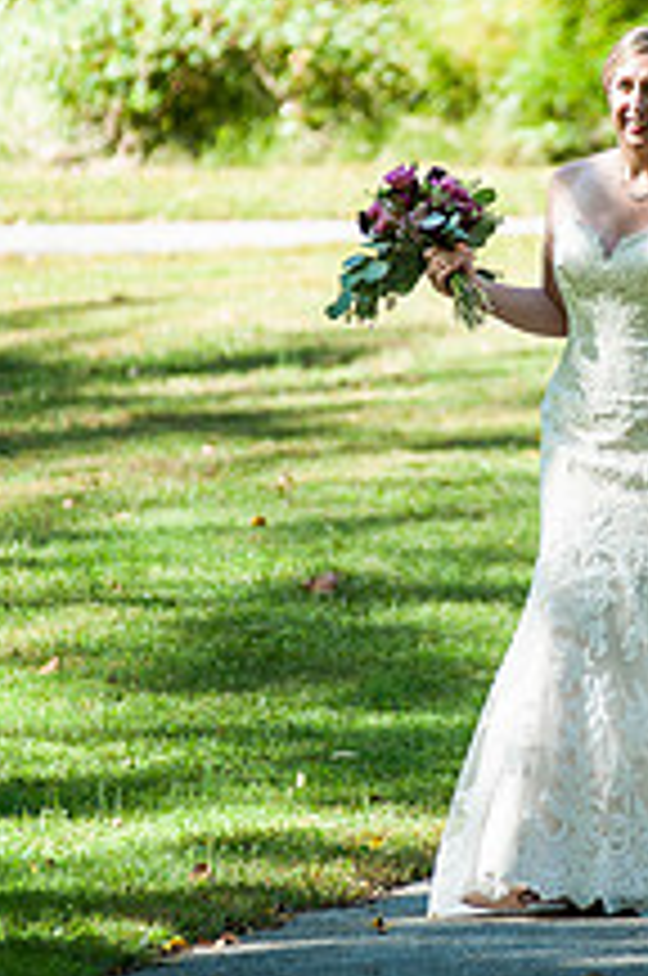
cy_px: 337
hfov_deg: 3.3
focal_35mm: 415
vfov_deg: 5.0
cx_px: 578
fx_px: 11240
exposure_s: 1/640
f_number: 2.8
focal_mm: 200
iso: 160
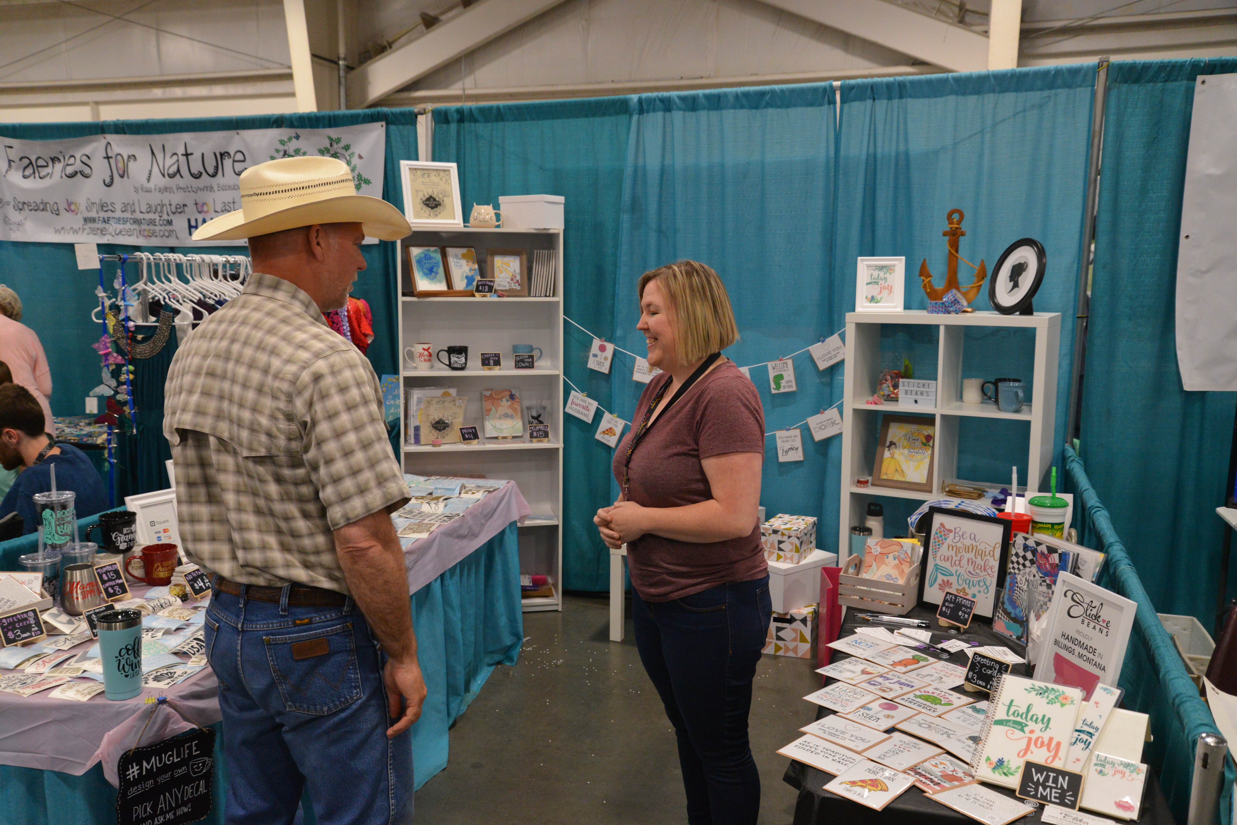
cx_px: 618
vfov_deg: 42.3
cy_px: 412
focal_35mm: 31
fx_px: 1065
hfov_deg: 60.3
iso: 3200
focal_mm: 31
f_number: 5.6
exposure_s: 1/125
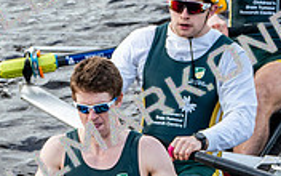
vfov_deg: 1.0
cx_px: 24
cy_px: 305
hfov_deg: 1.6
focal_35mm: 1280
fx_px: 9802
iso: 1000
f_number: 6.3
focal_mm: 382
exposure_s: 1/1250
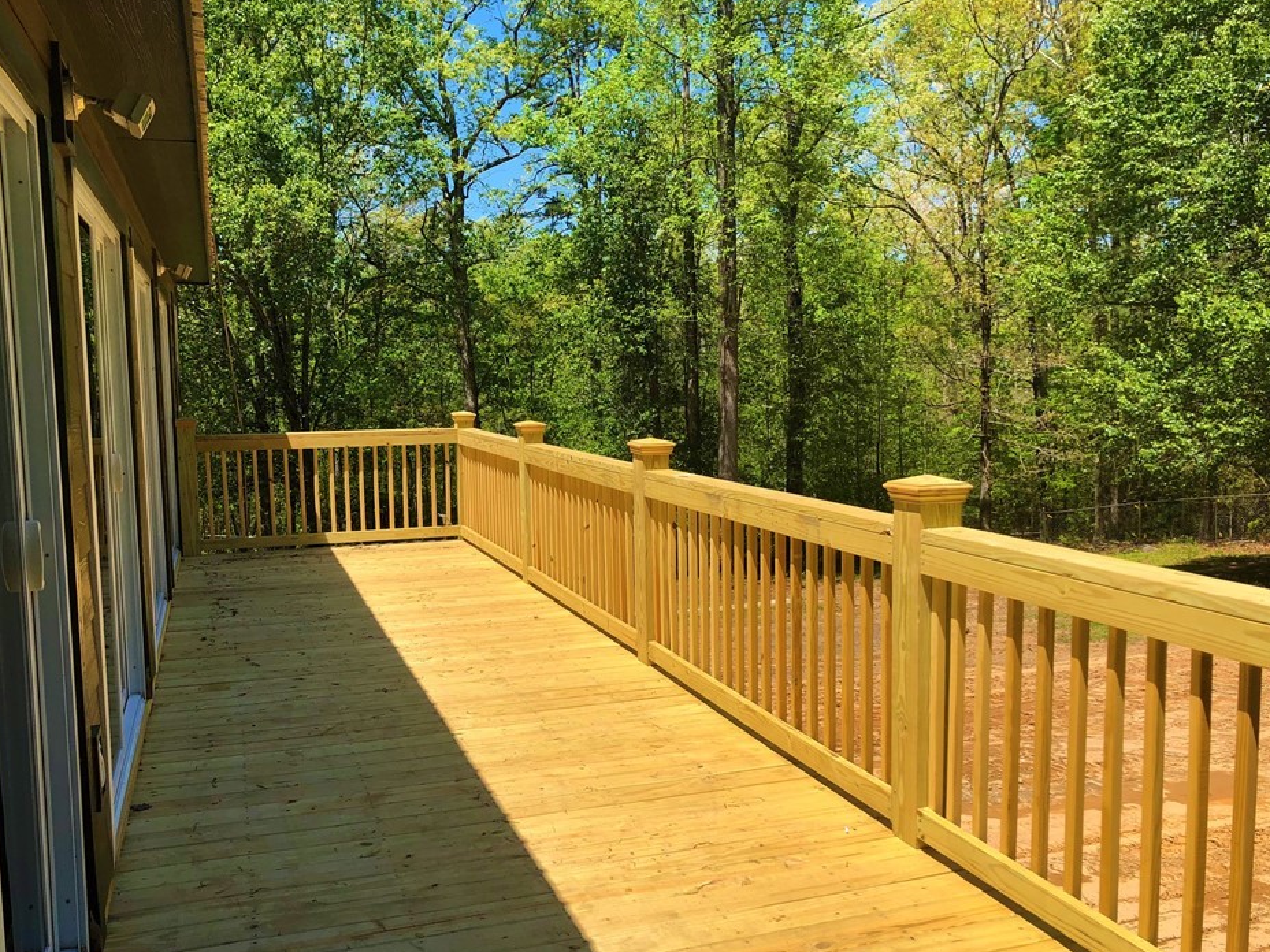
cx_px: 580
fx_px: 1174
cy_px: 509
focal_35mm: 32
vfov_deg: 44.1
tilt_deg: -6.2
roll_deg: +0.7
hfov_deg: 56.7
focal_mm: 3.99
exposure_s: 1/1548
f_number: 1.8
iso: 20
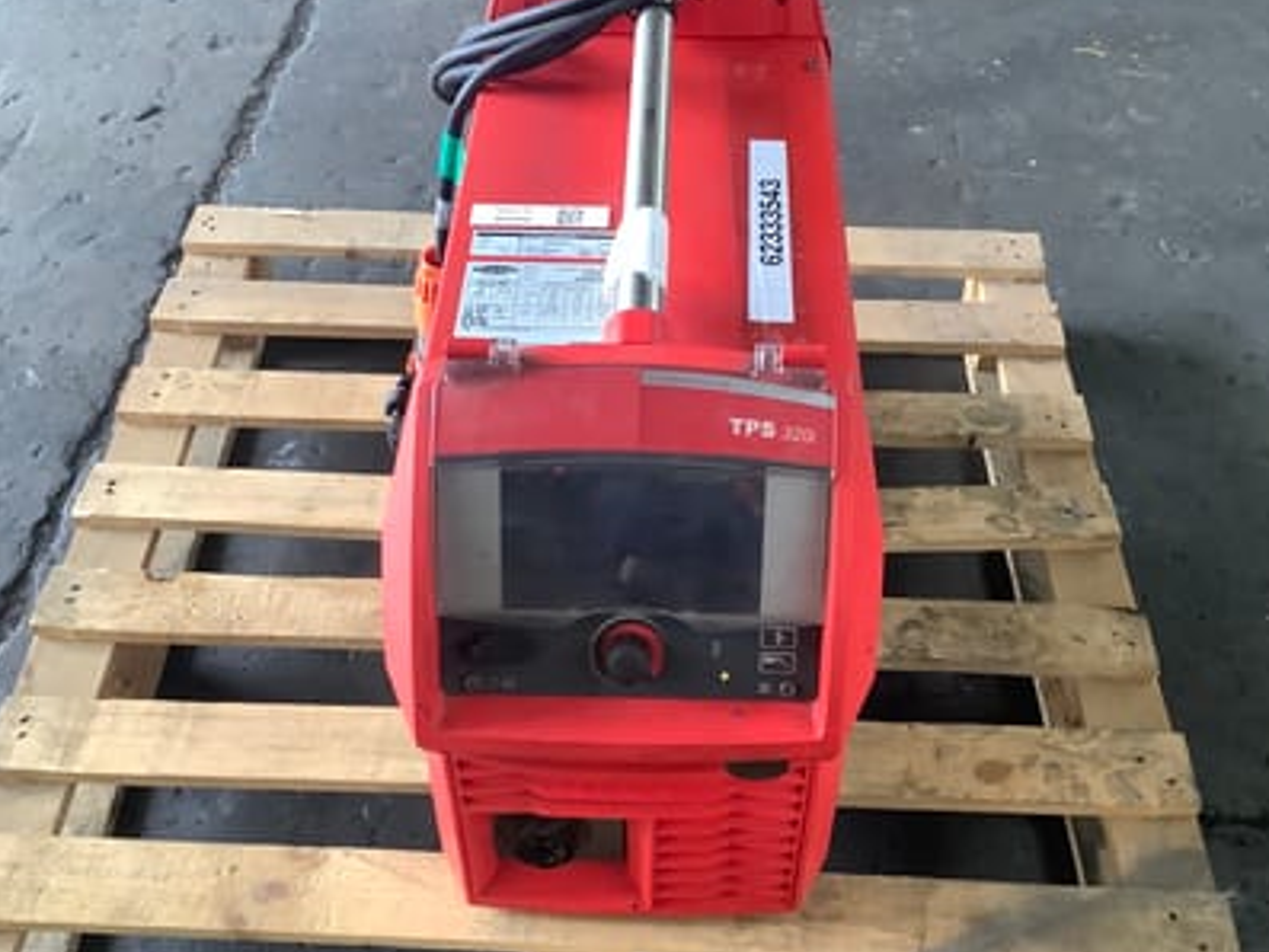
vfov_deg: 36.8
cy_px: 452
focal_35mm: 39
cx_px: 684
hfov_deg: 47.8
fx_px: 1430
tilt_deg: -45.6
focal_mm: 3.3
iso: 200
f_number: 2.4
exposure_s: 1/50
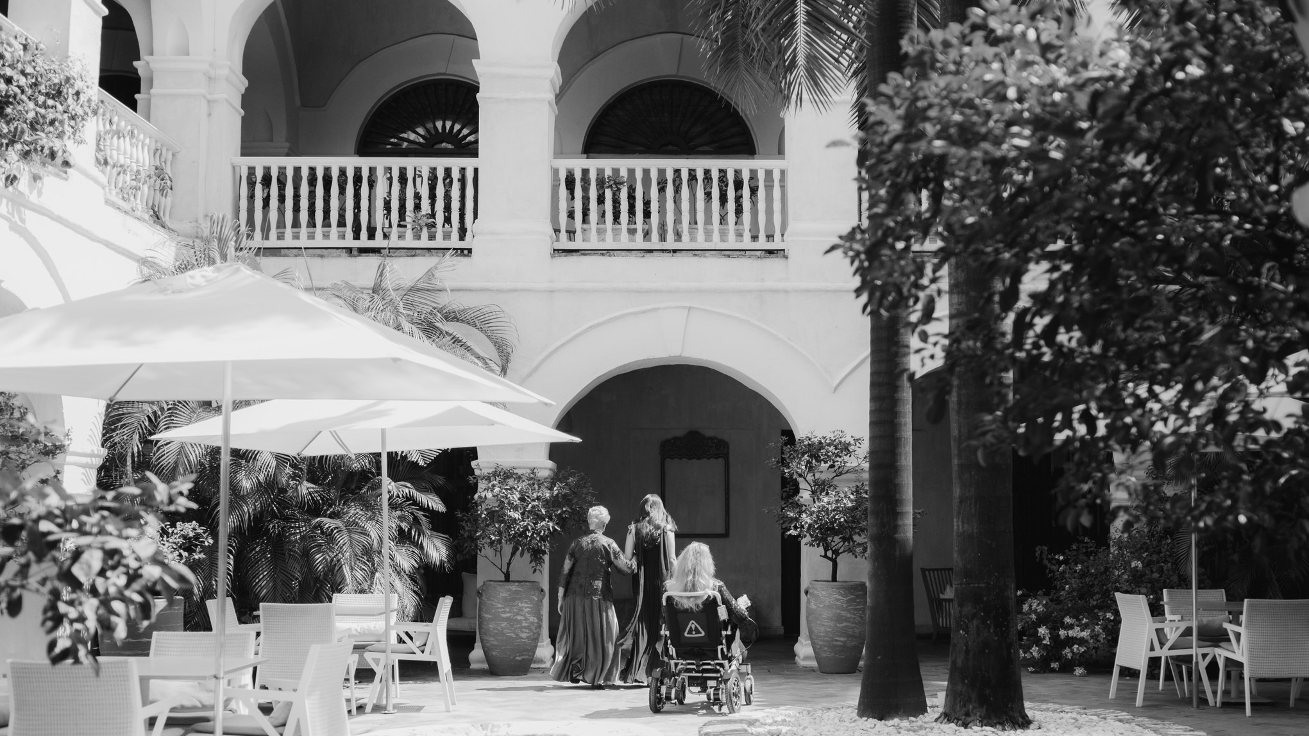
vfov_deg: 26.0
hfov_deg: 44.5
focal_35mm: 46
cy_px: 407
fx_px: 1597
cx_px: 723
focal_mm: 35
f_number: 2.2
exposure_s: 1/5000
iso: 640
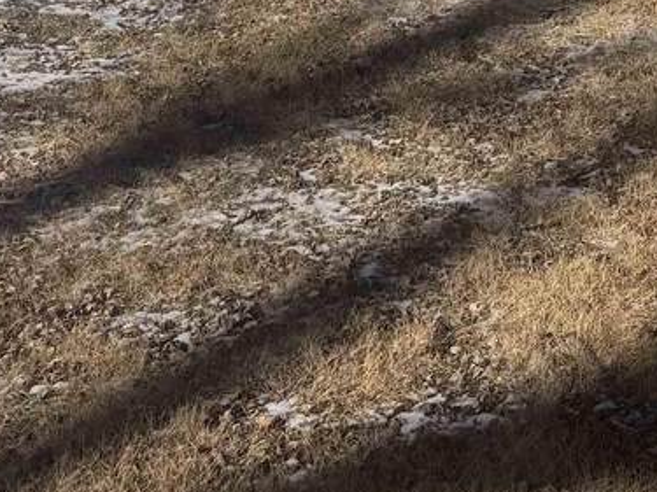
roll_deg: +0.3
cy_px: -336
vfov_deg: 15.8
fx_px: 1556
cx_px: 736
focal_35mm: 82
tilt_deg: +3.6
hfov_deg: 22.4
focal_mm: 6.76
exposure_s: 1/7937
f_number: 1.78
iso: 80
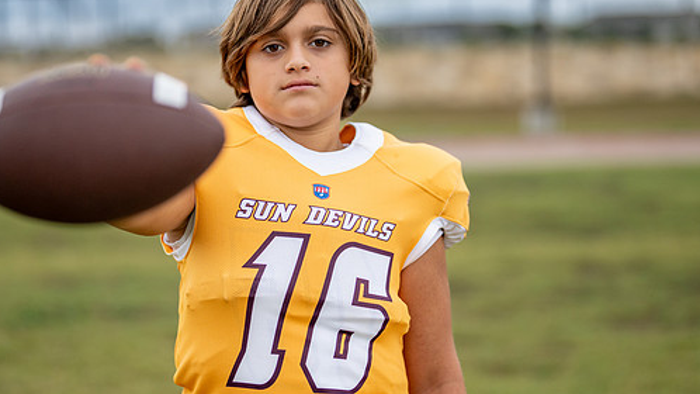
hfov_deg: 28.2
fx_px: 1392
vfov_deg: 16.1
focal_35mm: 75
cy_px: 189
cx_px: 327
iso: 320
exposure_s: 1/1600
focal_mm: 50
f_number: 1.2
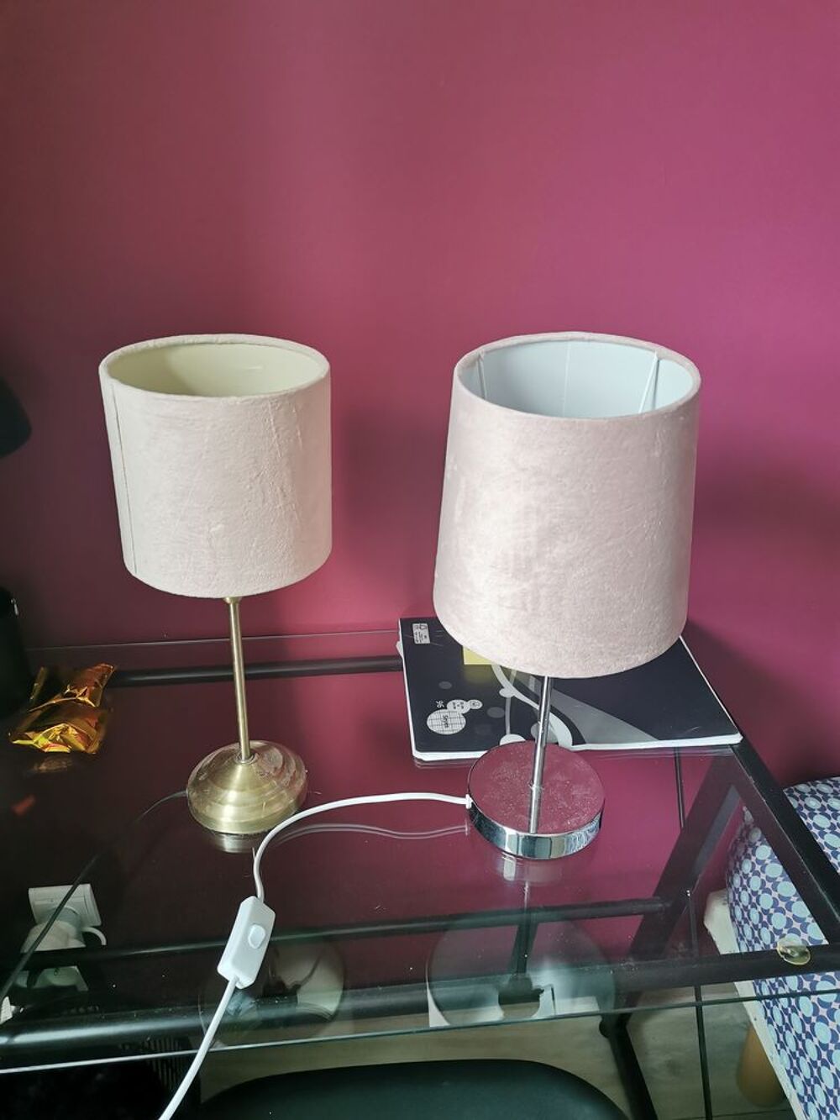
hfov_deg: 51.4
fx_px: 873
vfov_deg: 65.3
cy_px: 560
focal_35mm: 27
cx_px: 420
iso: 200
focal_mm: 5.58
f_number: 1.8
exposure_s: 1/100
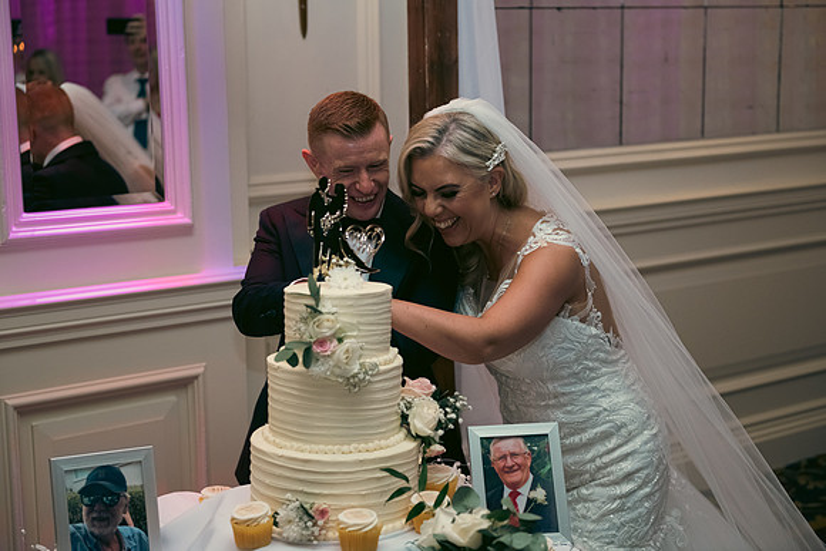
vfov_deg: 22.6
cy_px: 276
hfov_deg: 33.4
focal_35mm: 60
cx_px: 413
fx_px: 1377
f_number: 3.5
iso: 800
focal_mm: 60
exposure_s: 1/160
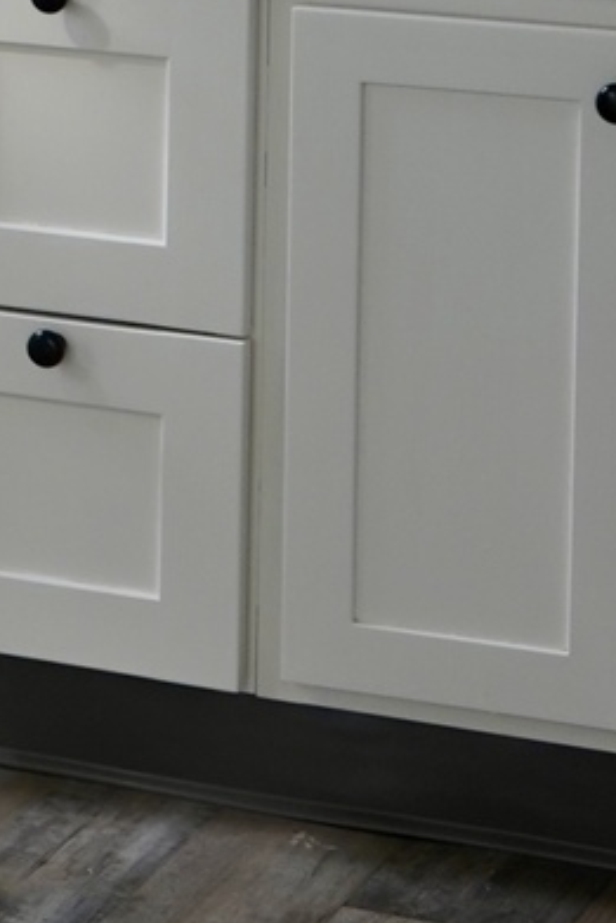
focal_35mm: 165
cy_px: -340
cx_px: -1105
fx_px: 4231
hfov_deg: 7.5
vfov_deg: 12.0
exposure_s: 1/160
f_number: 4
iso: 320
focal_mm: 28
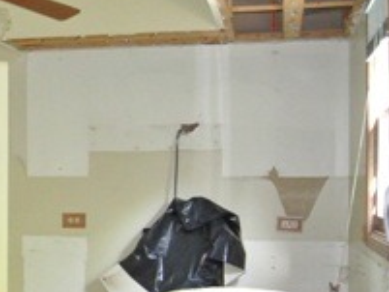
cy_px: 199
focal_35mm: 89
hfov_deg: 19.1
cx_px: -209
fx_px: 1001
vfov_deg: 16.6
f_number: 3.5
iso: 2200
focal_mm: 11
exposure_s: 1/60
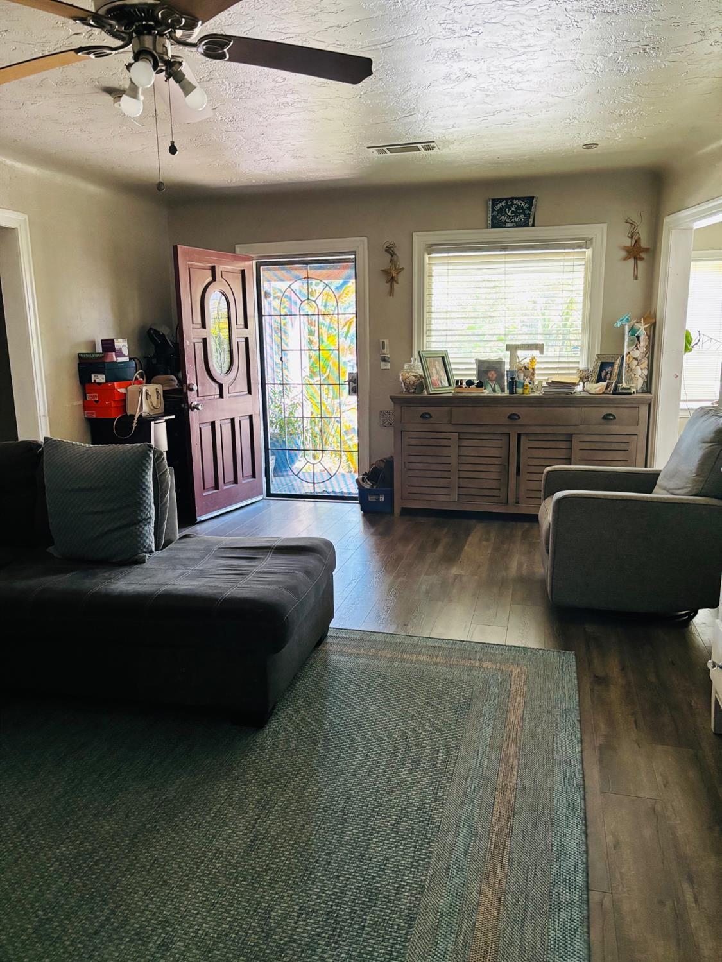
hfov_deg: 53.1
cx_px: 361
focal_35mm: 26
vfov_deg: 67.3
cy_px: 481
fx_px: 723
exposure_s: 1/60
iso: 400
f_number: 1.6
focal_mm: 5.96
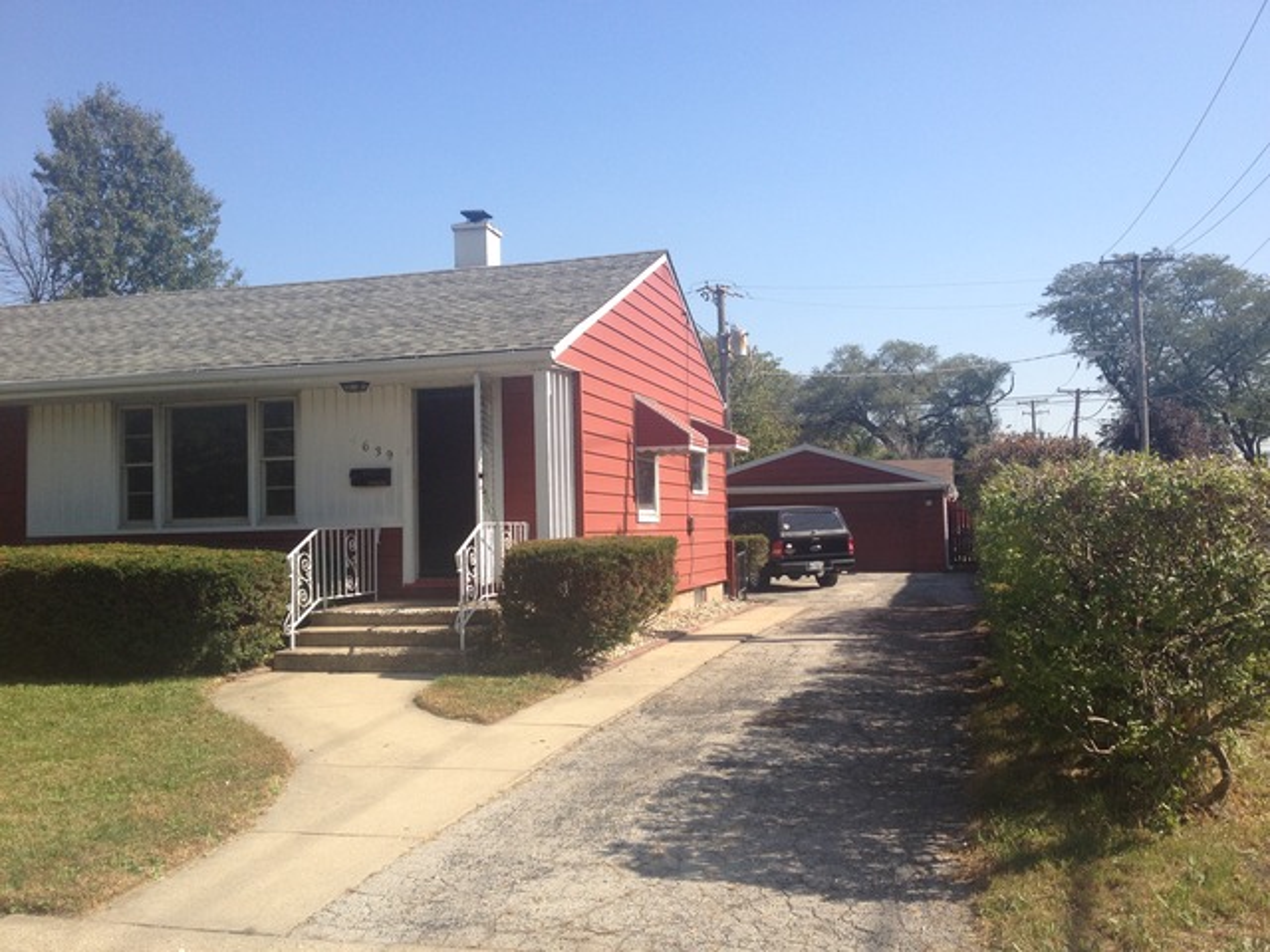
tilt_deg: +2.6
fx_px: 1284
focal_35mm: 35
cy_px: 476
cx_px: 635
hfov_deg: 52.6
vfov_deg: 40.7
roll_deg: +1.1
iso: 50
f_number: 2.4
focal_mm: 4.28
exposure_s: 1/1126
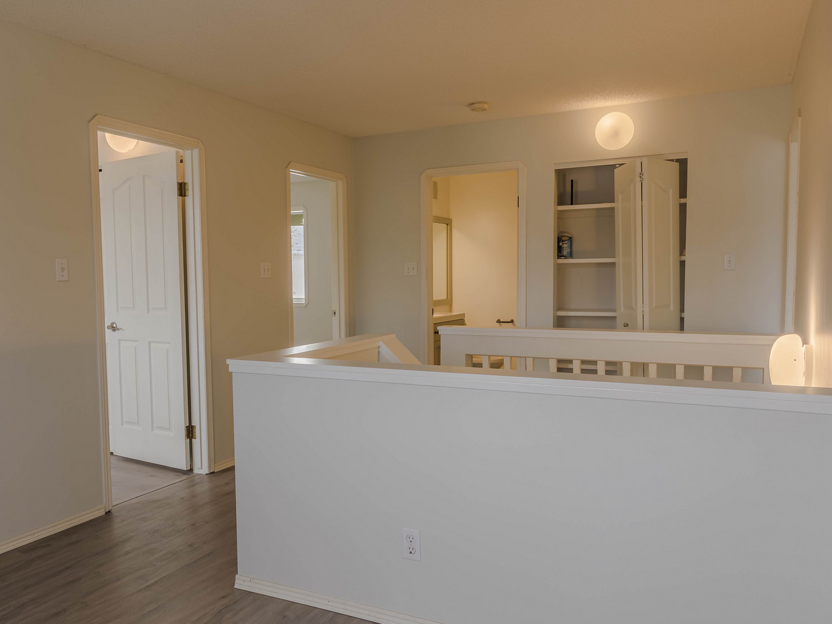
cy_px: 330
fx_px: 697
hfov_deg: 61.5
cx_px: 368
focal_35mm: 29
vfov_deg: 48.2
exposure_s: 1/250
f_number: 8
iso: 320
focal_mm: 24
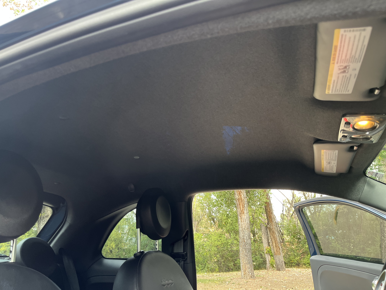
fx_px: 290
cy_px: 145
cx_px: 193
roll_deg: +3.1
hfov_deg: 67.3
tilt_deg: +20.0
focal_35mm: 26
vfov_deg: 53.1
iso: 125
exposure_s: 1/100
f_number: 1.6
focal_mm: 5.1
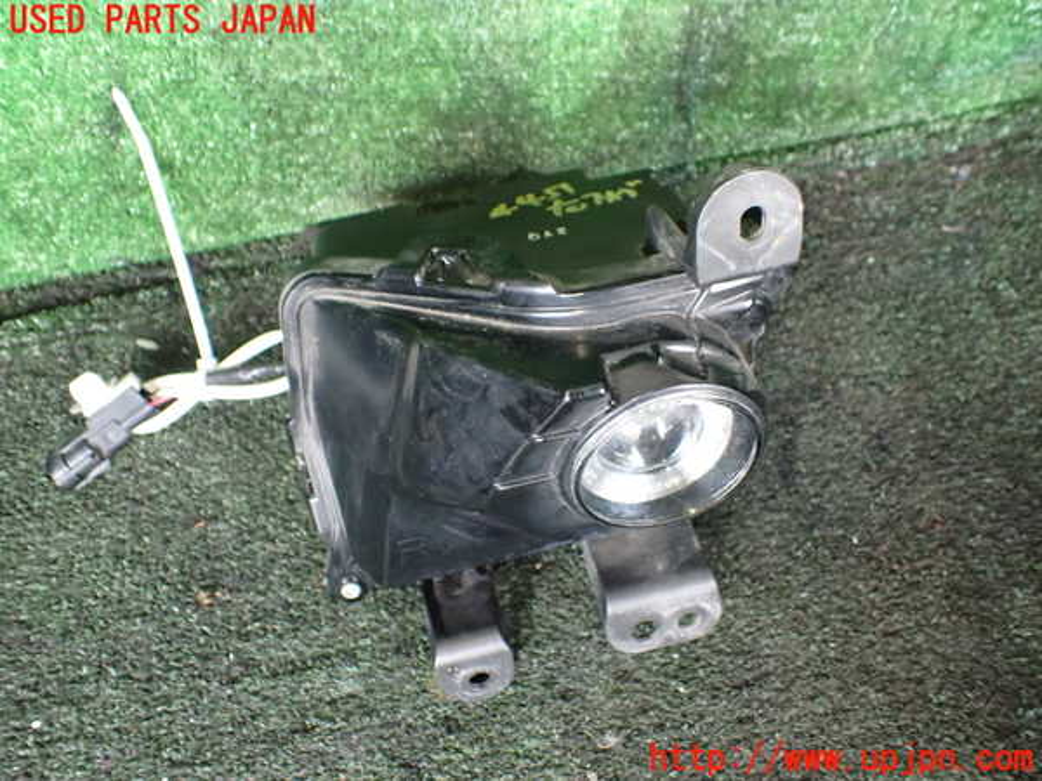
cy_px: 390
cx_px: 521
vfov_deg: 46.8
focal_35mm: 30
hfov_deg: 60.0
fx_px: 903
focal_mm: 5.4
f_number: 2.3
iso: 800
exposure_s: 1/80
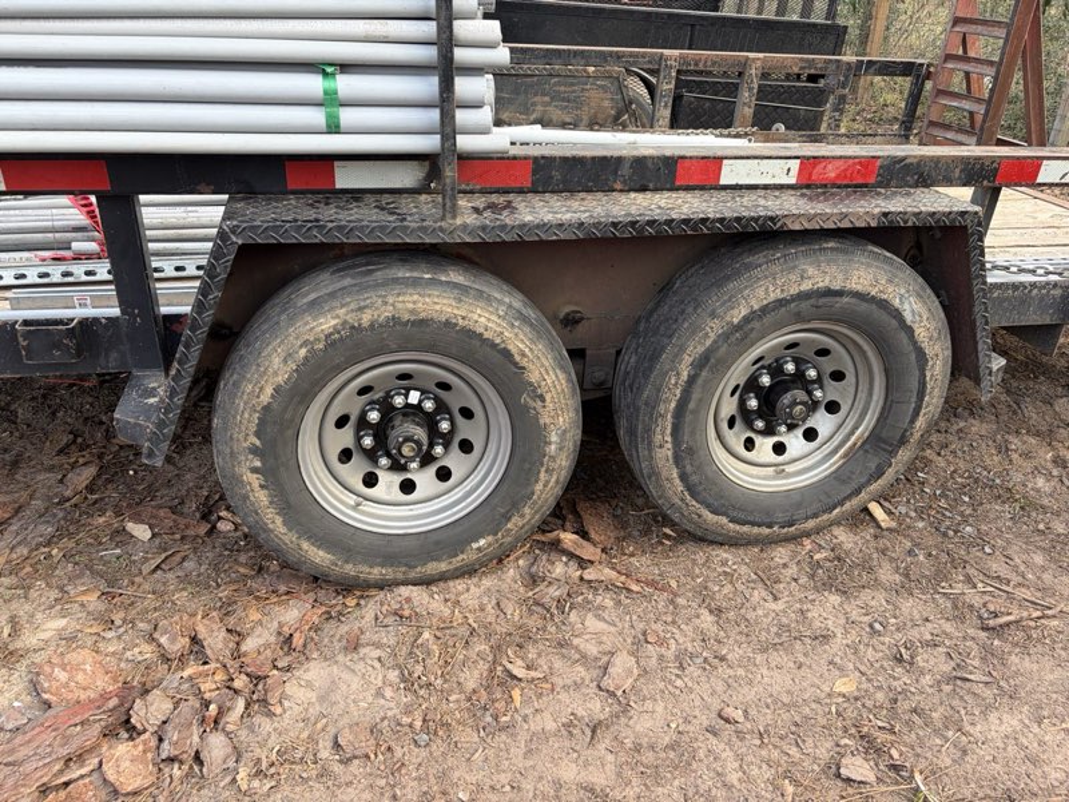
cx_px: 534
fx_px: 803
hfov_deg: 67.3
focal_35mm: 26
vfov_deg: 53.1
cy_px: 401
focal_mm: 5.96
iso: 40
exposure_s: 1/121
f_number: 1.6
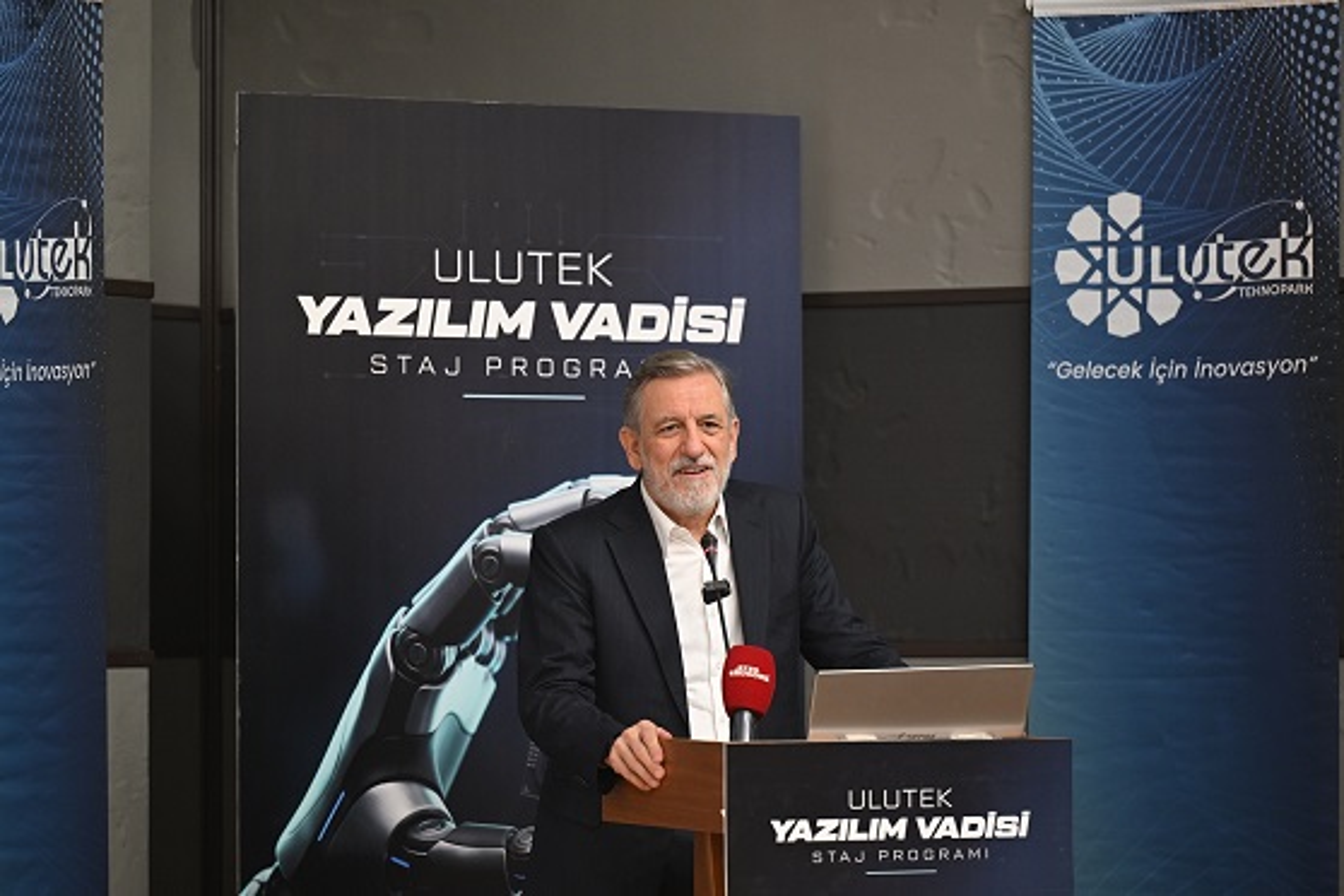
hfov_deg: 13.2
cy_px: 448
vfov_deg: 8.9
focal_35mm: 155
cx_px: 672
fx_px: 5786
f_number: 3.2
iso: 2000
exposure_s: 1/160
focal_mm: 155
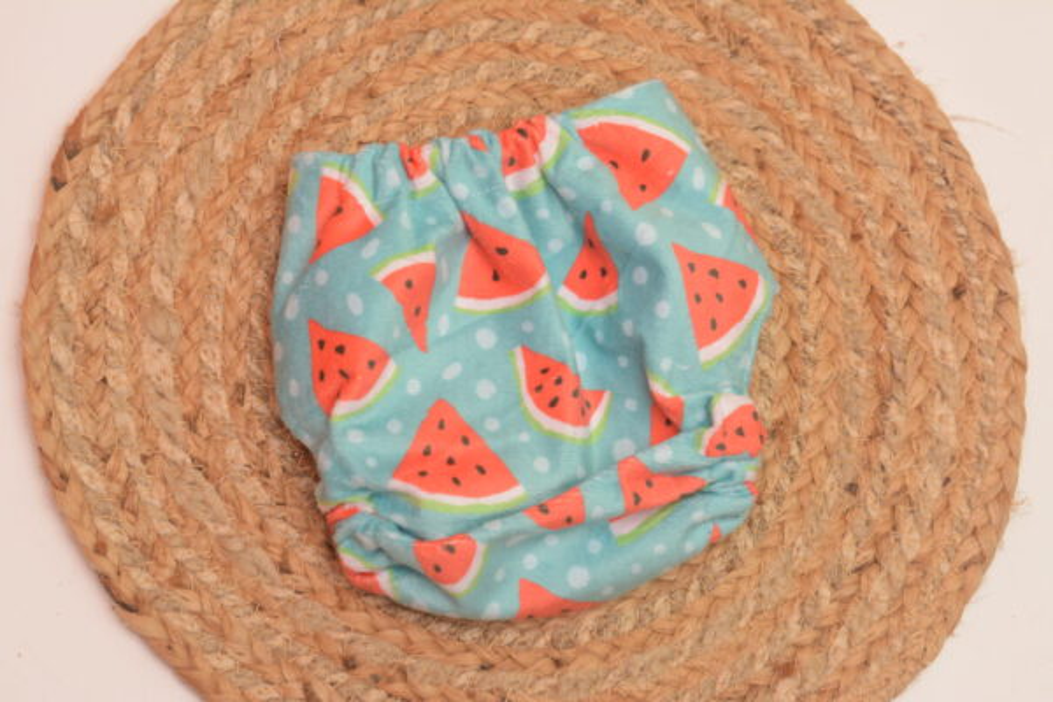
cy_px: 351
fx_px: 2194
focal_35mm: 75
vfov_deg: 18.2
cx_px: 526
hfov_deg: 27.0
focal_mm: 50
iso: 100
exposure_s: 1/50
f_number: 7.1
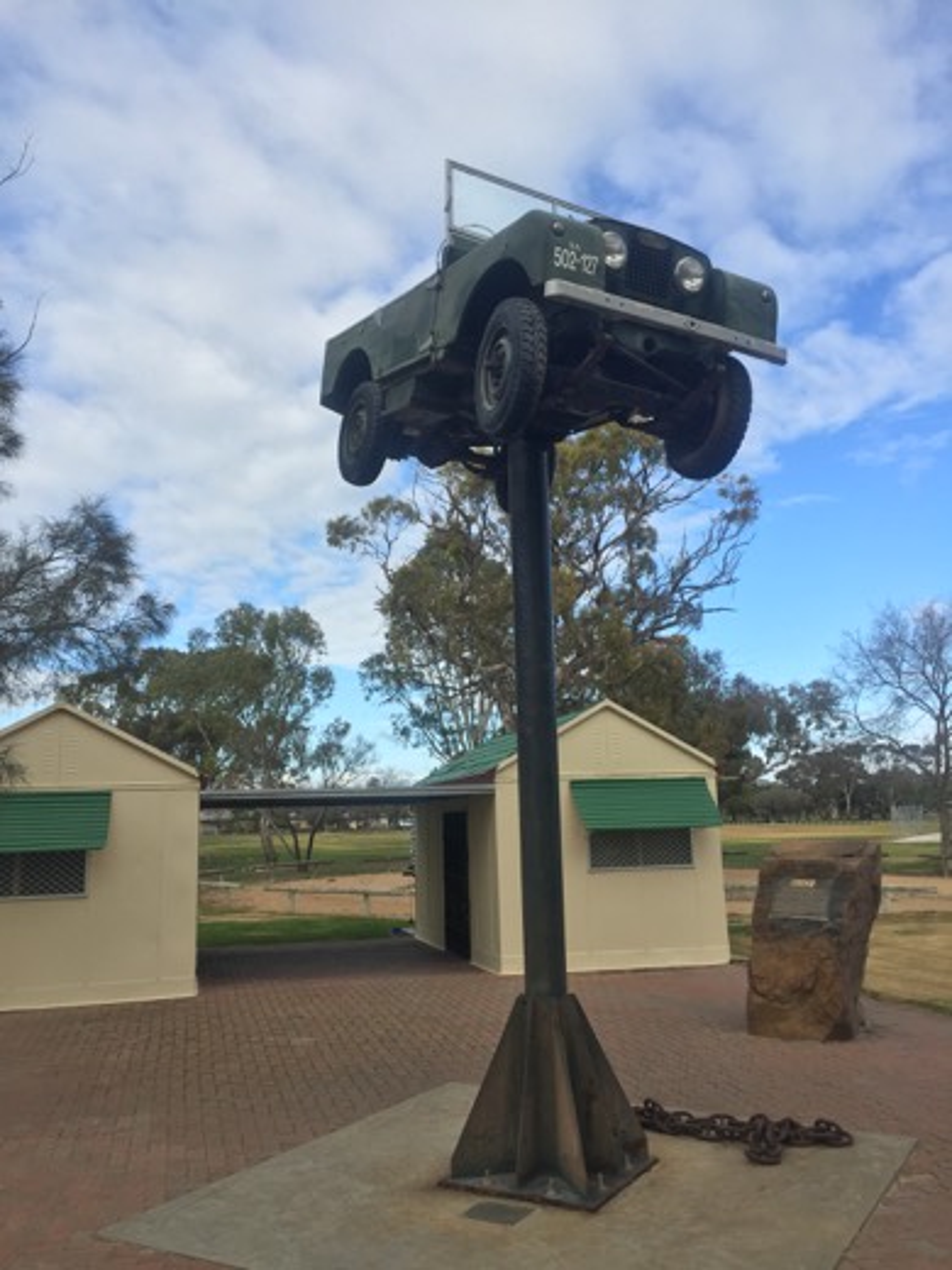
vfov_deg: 61.7
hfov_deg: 48.2
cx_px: 476
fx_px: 1063
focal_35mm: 29
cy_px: 635
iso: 32
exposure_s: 1/1236
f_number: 2.2
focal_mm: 4.15
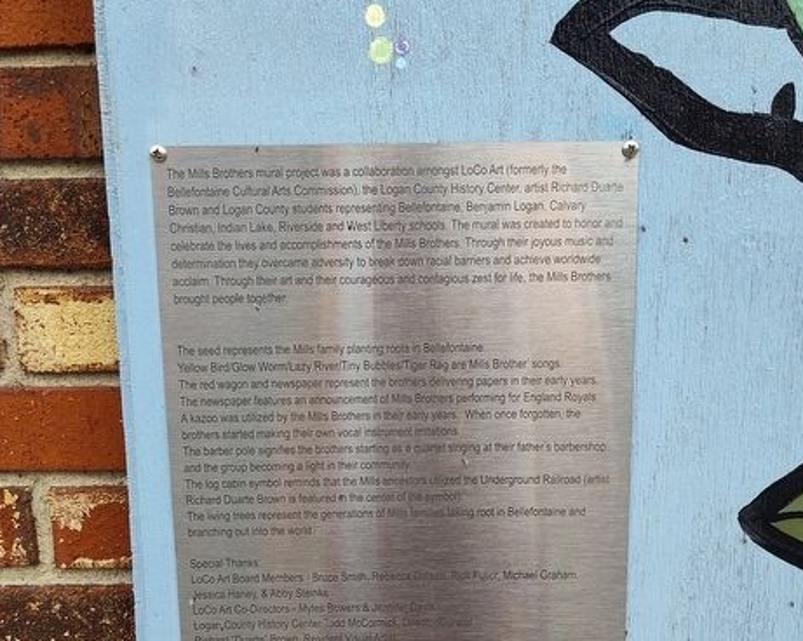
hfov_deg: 46.9
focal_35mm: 39
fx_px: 926
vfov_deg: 38.0
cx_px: 422
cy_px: 392
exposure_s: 1/208
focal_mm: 5.56
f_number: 1.8
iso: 100
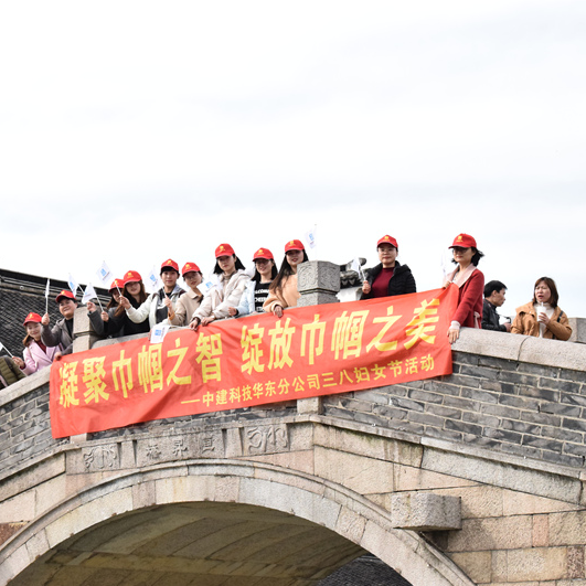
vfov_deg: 16.5
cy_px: 293
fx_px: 2023
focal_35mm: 106
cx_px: 191
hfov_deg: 16.4
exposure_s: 1/800
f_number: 14
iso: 2000
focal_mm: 55
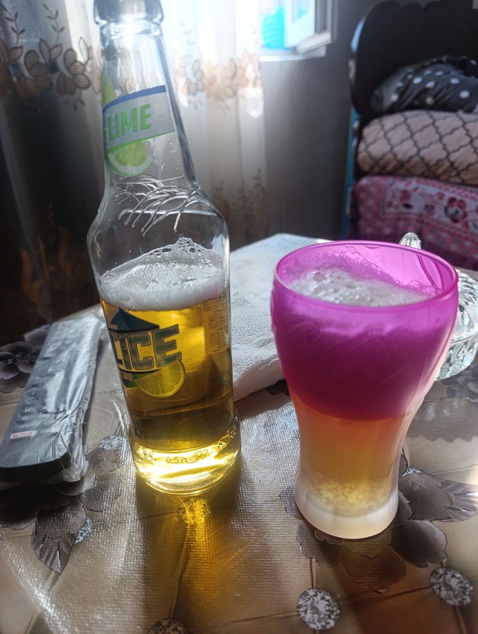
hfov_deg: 59.0
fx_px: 422
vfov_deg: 73.8
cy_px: 317
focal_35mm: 23
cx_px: 239
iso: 320
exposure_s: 1/120
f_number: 1.6
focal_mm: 6.14
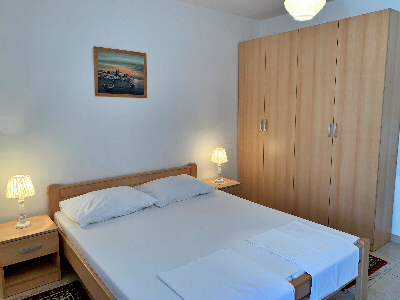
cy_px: 150
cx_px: 200
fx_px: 300
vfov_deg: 53.1
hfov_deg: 67.3
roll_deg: +0.1
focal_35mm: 26
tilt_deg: -8.4
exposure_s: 1/100
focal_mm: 4.25
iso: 80
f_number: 1.8
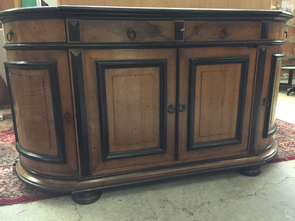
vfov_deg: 48.2
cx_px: 148
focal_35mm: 29
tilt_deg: -14.2
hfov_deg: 61.7
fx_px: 247
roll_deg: +1.4
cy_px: 110
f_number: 2.2
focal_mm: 4.15
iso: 400
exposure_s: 1/17
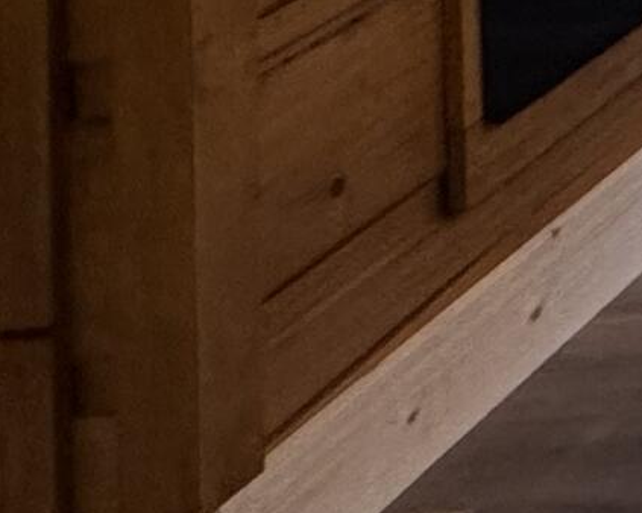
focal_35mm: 97
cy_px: -845
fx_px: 1842
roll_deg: +1.0
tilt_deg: -1.0
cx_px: 2031
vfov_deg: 11.8
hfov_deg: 10.8
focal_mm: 2.22
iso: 250
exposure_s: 1/120
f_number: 2.2
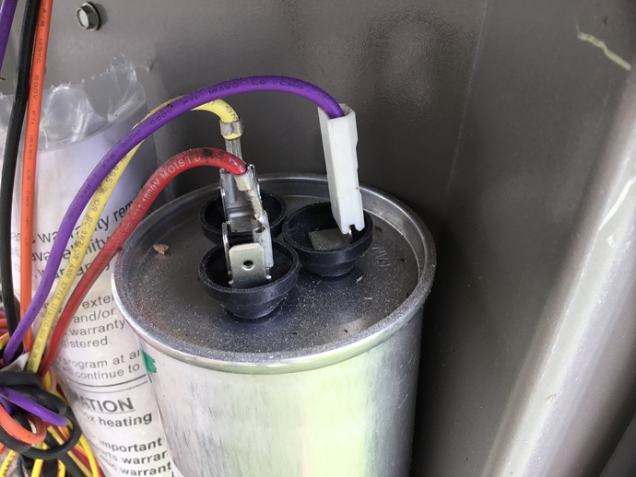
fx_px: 570
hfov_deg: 58.3
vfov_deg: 45.5
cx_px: 318
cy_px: 238
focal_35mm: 31
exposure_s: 1/120
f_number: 2.4
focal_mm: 3.3
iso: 40
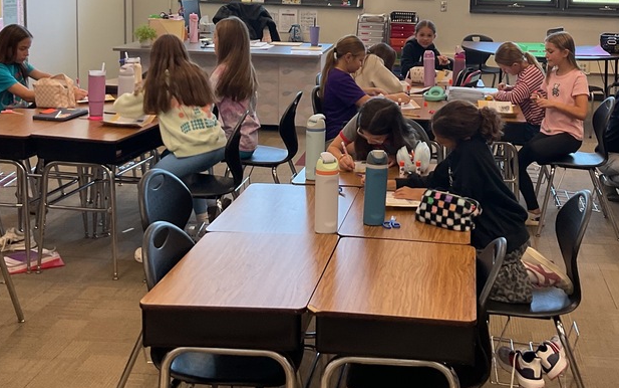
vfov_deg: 24.8
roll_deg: -2.2
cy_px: 54
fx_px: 861
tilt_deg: -6.9
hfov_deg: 39.0
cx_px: 428
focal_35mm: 51
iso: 40
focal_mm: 3
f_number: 1.8
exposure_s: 1/60
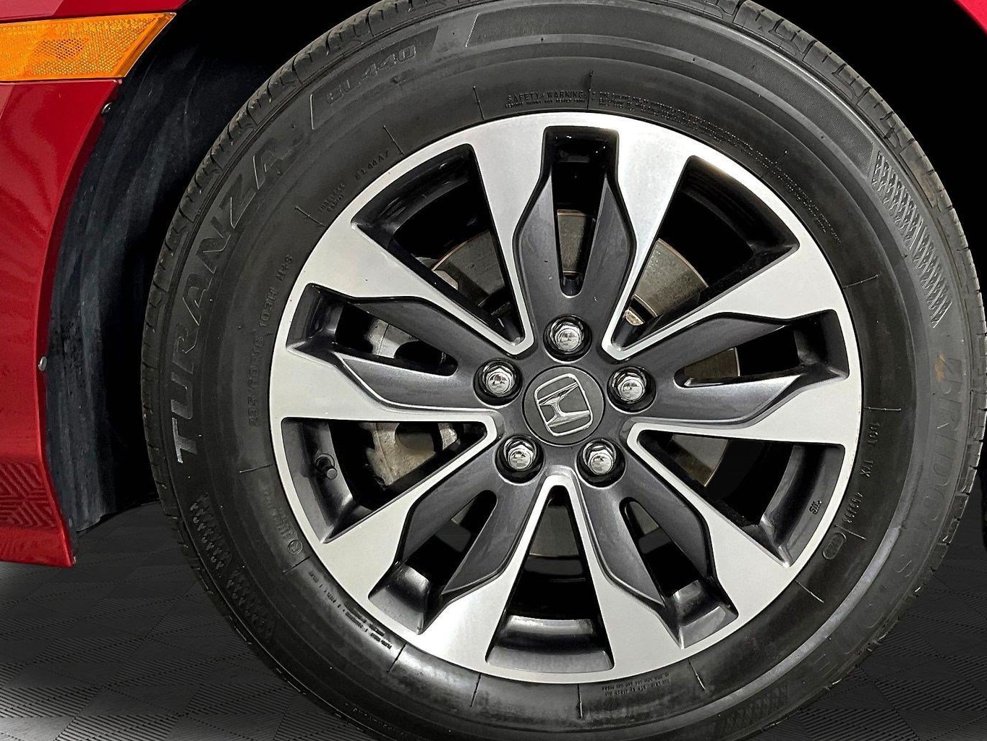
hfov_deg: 53.9
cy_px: 359
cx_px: 536
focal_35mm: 34
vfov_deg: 41.8
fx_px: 970
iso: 100
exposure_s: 1/60
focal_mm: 3
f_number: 1.8
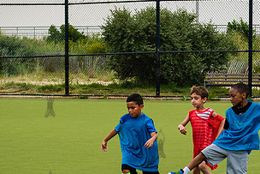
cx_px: 142
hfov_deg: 11.4
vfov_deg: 7.6
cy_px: 186
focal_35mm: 181
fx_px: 1308
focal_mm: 62
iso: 250
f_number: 4
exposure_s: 1/800
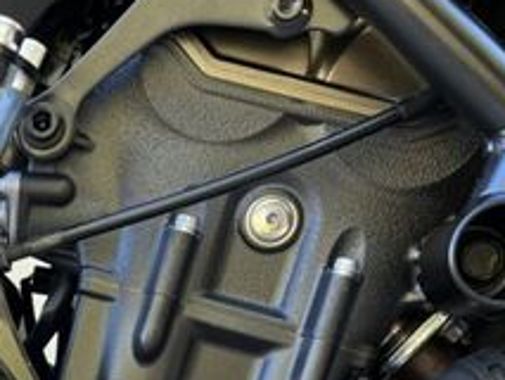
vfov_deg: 17.5
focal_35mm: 78
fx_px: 1139
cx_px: -40
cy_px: 520
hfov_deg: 23.6
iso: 100
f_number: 1.6
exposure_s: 1/121
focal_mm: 5.1
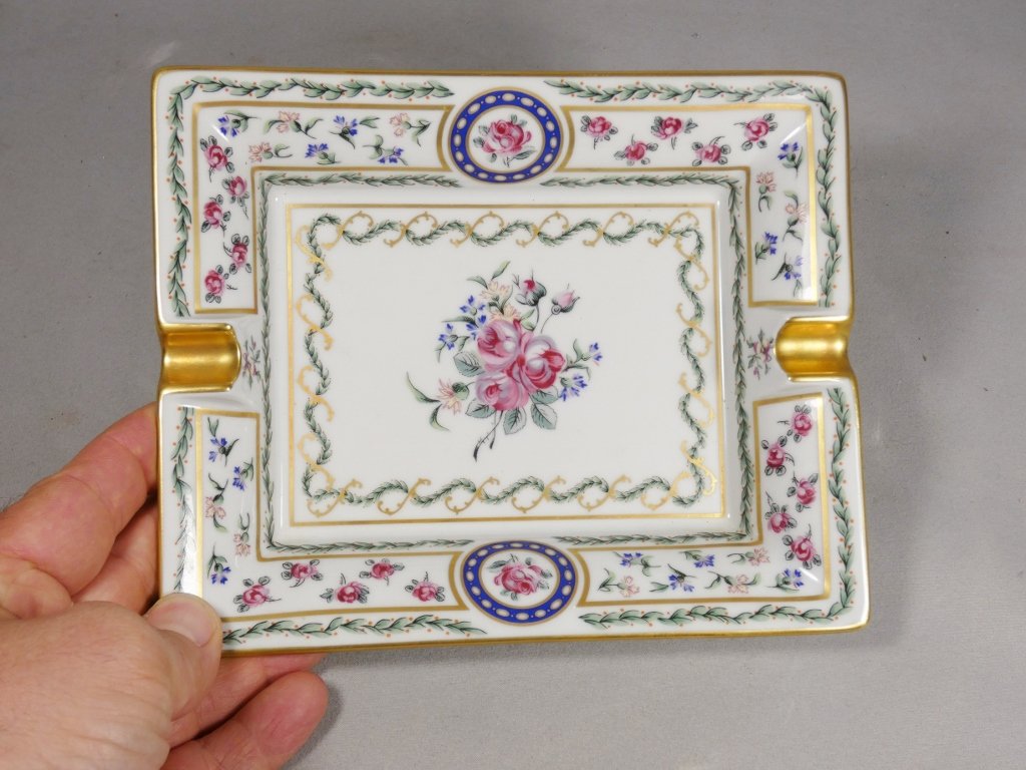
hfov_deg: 33.2
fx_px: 1719
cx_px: 513
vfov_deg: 25.2
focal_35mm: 58
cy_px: 385
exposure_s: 1/125
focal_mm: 10.4
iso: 80
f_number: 4.1
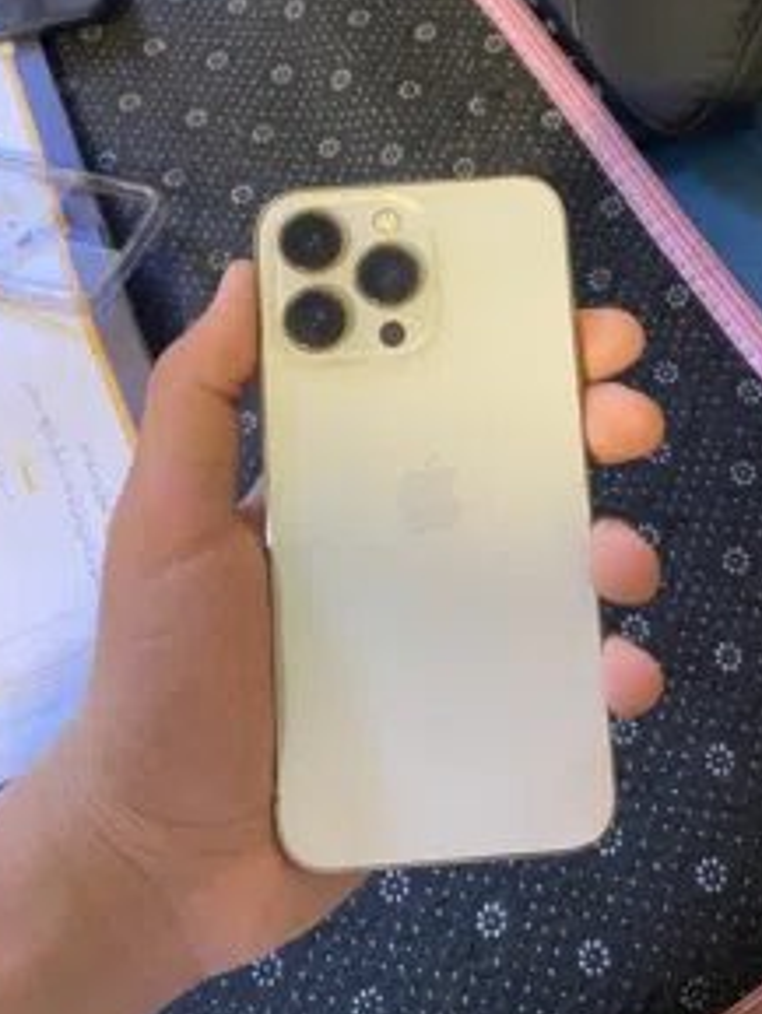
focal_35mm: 36
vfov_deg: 50.6
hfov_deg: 39.4
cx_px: 474
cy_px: 354
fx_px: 1056
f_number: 1.8
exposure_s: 1/60
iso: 400
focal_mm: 4.25
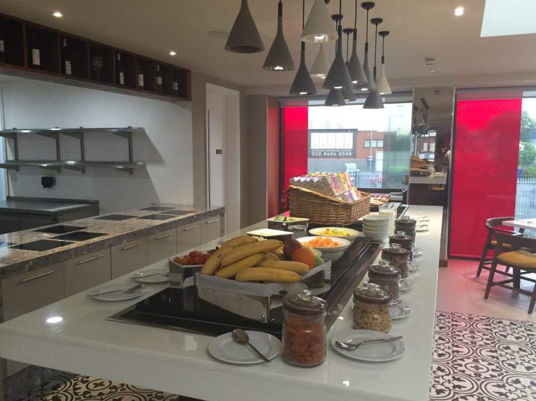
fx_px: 464
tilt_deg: -8.2
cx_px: 267
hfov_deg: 60.0
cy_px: 205
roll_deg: +0.9
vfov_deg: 46.8
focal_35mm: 30
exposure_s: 1/33
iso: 80
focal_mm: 4.15
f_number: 2.2
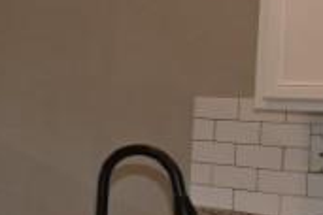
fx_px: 942
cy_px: 121
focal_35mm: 105
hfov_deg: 14.7
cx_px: -387
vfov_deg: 13.0
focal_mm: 10
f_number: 5.6
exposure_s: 1/125
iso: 400
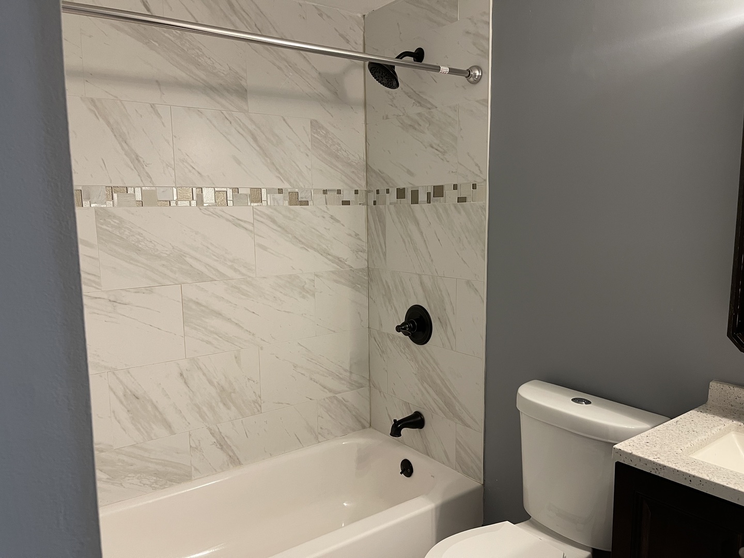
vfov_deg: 53.1
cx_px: 372
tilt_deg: -7.7
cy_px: 279
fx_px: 559
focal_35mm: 26
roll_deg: +0.9
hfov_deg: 67.3
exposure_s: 1/60
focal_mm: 5.1
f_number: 1.6
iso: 200
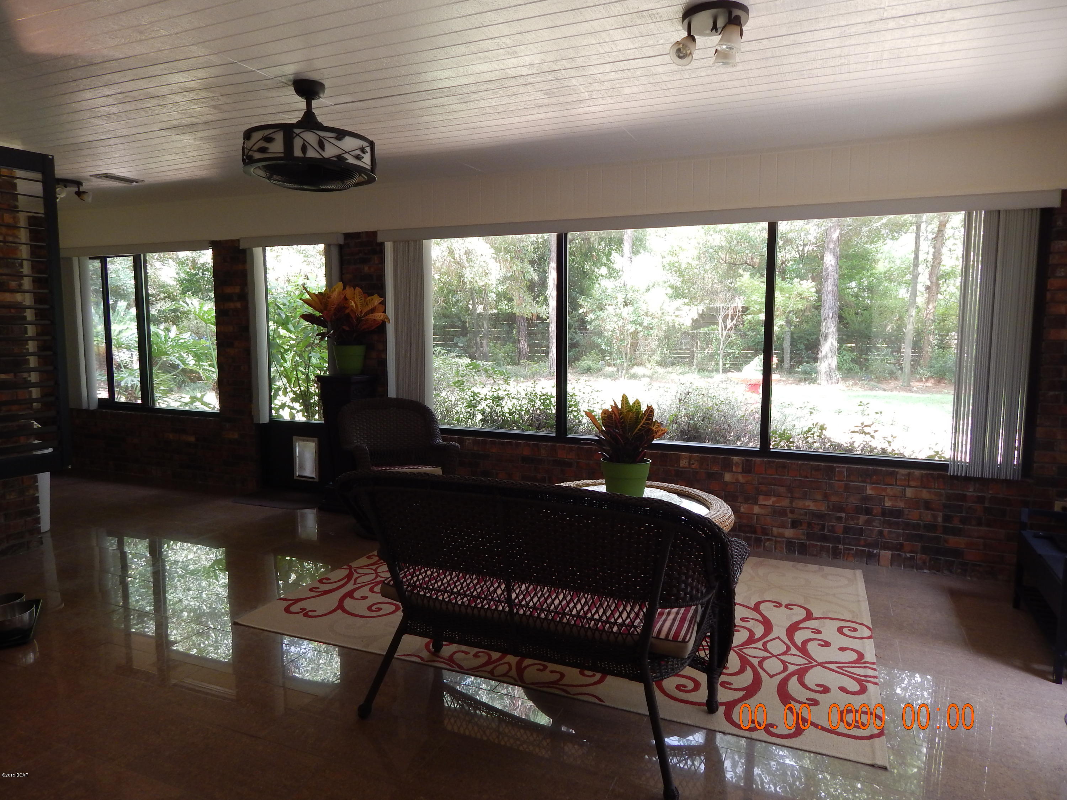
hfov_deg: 73.9
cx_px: 534
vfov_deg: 58.9
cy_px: 400
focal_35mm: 23
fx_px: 709
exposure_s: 1/30
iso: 140
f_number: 3
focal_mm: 4
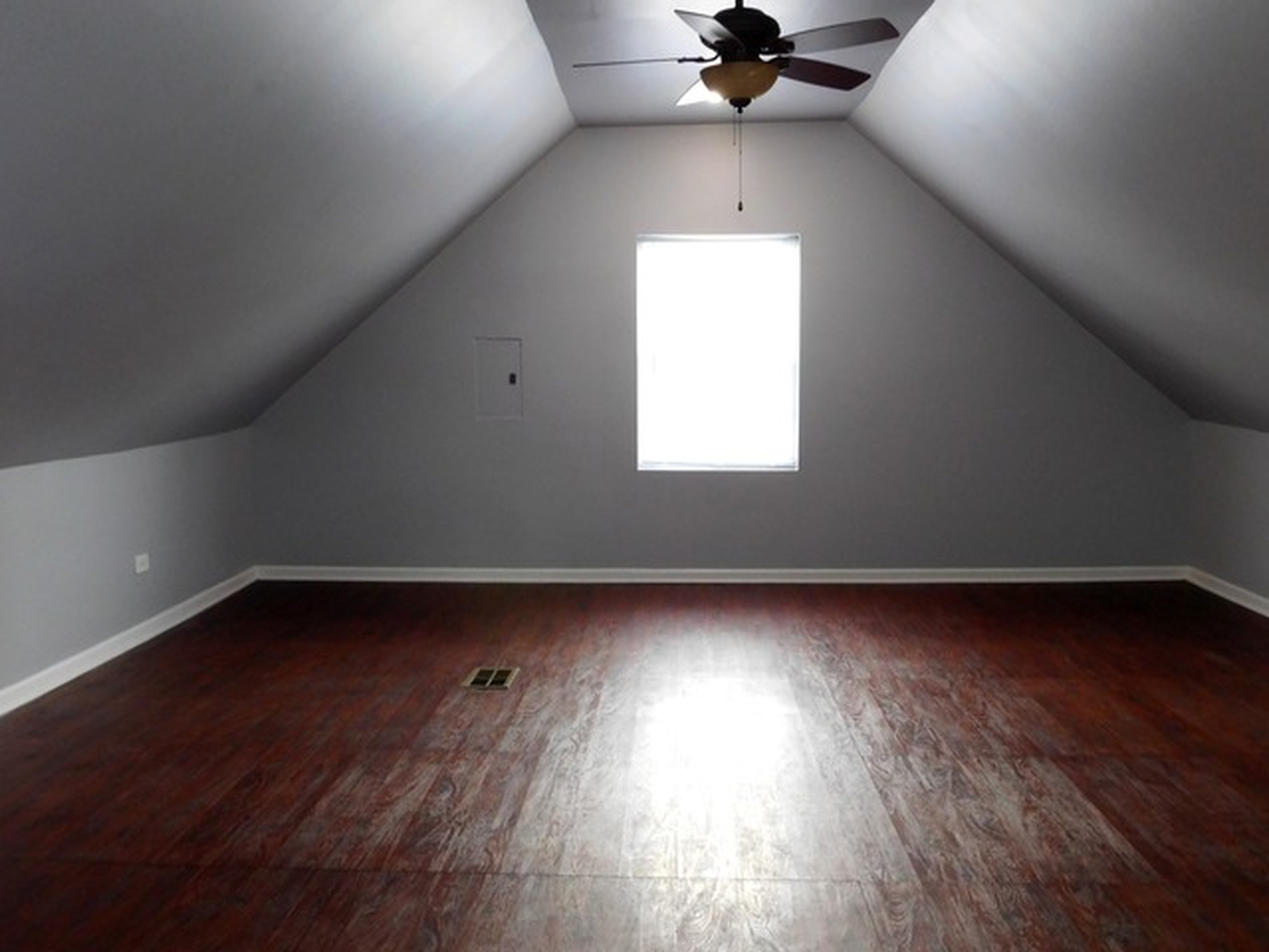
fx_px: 1100
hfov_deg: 60.0
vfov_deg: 46.8
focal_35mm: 30
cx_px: 634
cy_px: 476
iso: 280
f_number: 3.2
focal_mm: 5.3
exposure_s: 1/30
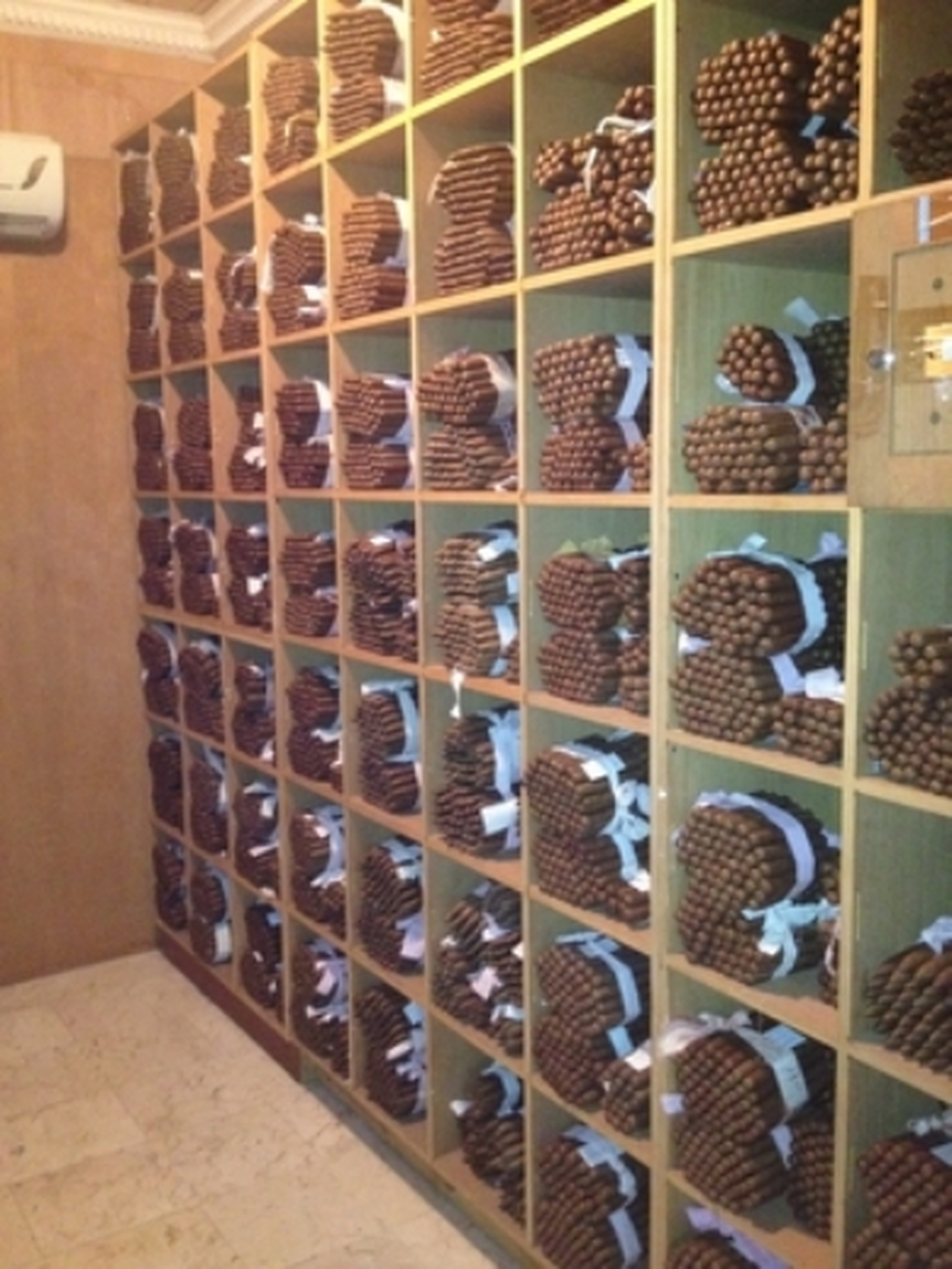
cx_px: 476
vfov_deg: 52.6
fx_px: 1283
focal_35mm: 35
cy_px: 634
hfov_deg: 40.7
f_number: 2.4
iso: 640
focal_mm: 4.28
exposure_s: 1/16
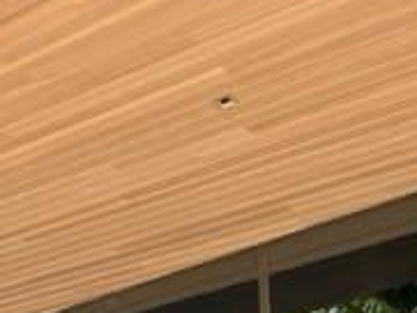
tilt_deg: +8.0
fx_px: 1109
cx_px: -258
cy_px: 488
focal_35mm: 92
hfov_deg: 18.2
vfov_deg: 14.8
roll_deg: -0.3
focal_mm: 5.1
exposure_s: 1/122
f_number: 1.6
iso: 40
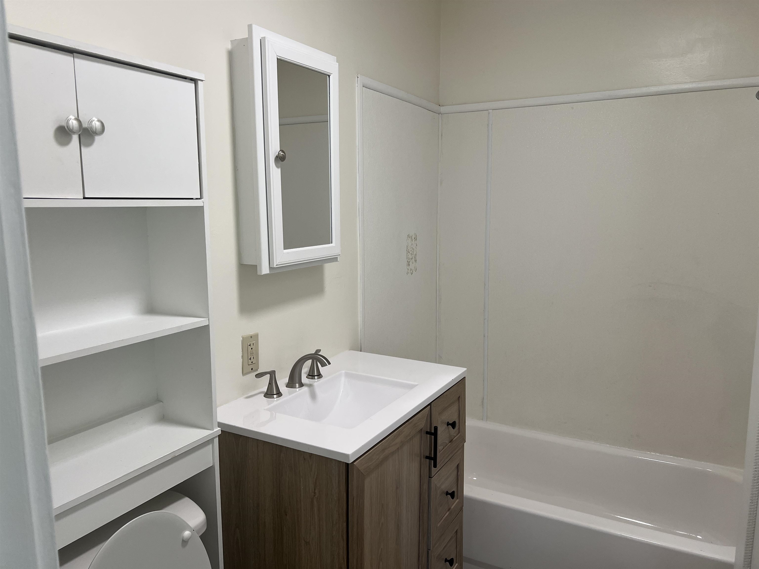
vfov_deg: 53.1
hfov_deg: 67.3
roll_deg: +0.4
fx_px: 570
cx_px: 380
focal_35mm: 26
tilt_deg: -9.8
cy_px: 284
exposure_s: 1/120
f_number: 1.5
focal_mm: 5.7
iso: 100
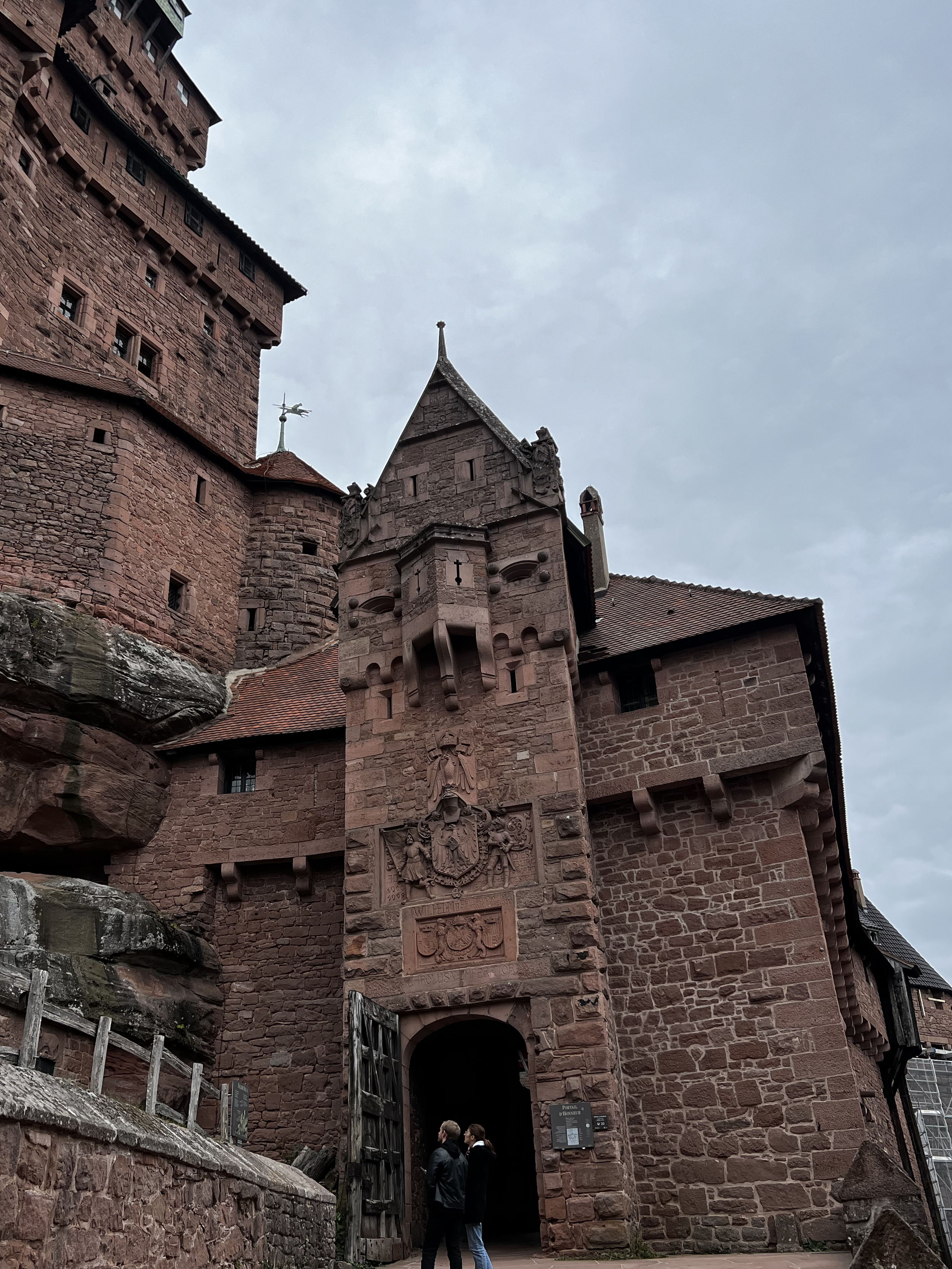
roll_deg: +1.8
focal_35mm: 31
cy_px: 663
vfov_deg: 58.3
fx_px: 1137
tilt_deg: +29.3
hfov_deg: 45.3
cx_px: 418
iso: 50
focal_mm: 5.7
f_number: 1.5
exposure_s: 1/1344
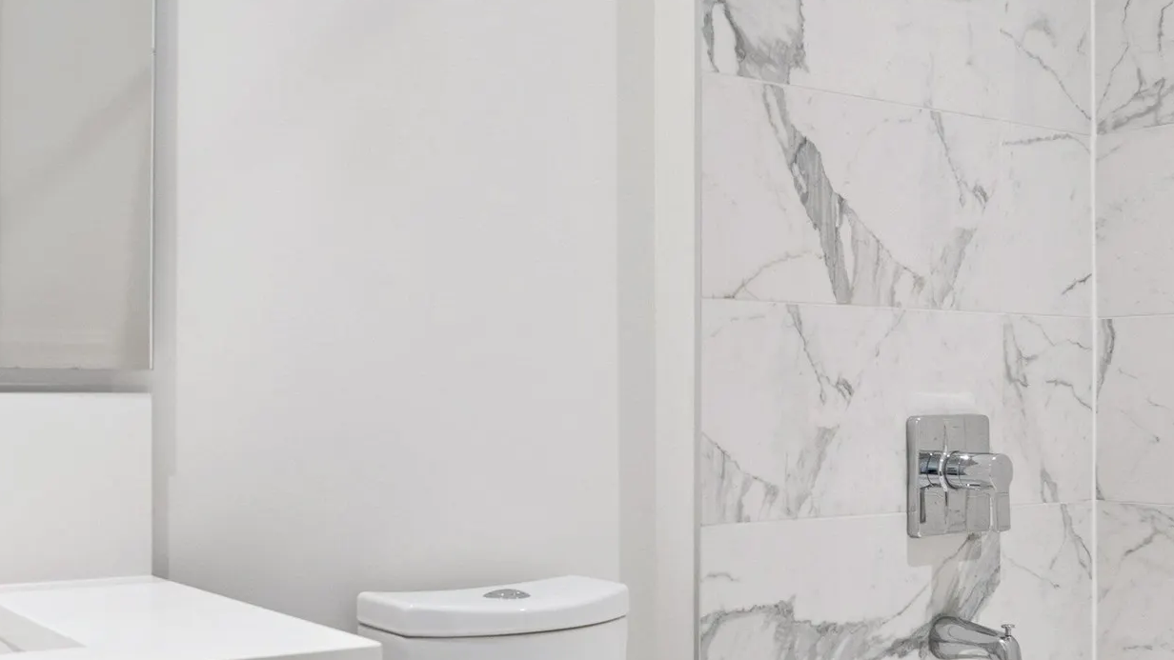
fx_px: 1463
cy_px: 399
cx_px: 638
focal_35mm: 47
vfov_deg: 25.4
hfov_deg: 43.7
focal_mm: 18
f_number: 7.1
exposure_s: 1/6
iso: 320
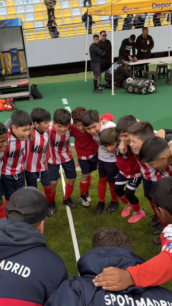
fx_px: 284
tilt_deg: -19.8
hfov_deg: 33.3
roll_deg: +4.3
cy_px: 153
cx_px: 50
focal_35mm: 35
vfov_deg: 56.6
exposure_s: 1/259
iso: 80
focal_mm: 6.86
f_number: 1.78
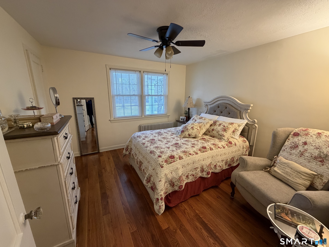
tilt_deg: -12.7
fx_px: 133
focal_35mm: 14
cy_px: 124
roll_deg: -0.4
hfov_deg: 102.1
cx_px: 164
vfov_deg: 85.7
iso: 400
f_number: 2.2
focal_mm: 2.22
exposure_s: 1/60
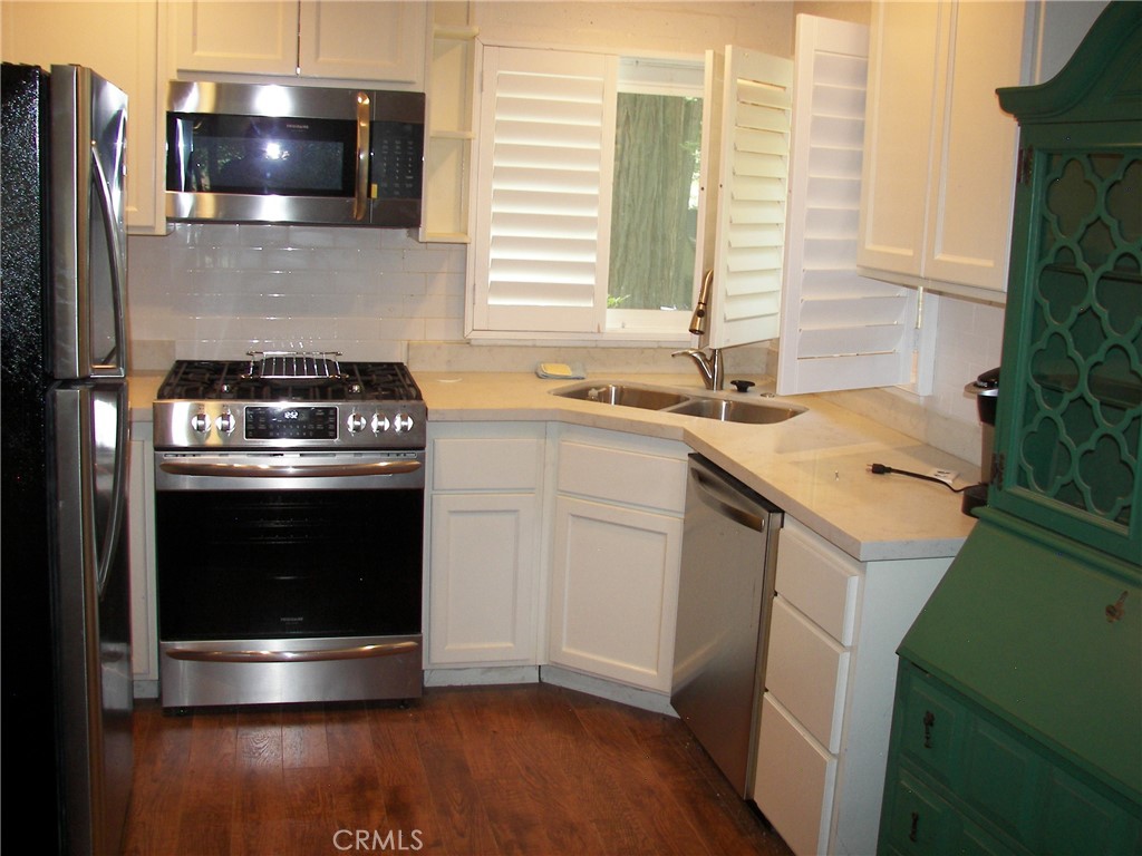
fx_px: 1188
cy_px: 428
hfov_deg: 51.4
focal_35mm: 36
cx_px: 571
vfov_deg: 39.7
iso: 100
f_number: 2.8
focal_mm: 6
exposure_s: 1/30
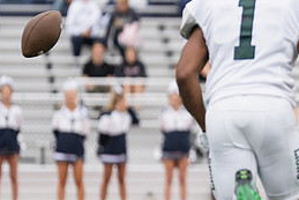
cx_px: 403
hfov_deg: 3.5
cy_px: 86
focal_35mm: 580
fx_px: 4820
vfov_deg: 2.4
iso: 250
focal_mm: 200
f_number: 2.8
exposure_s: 1/1250
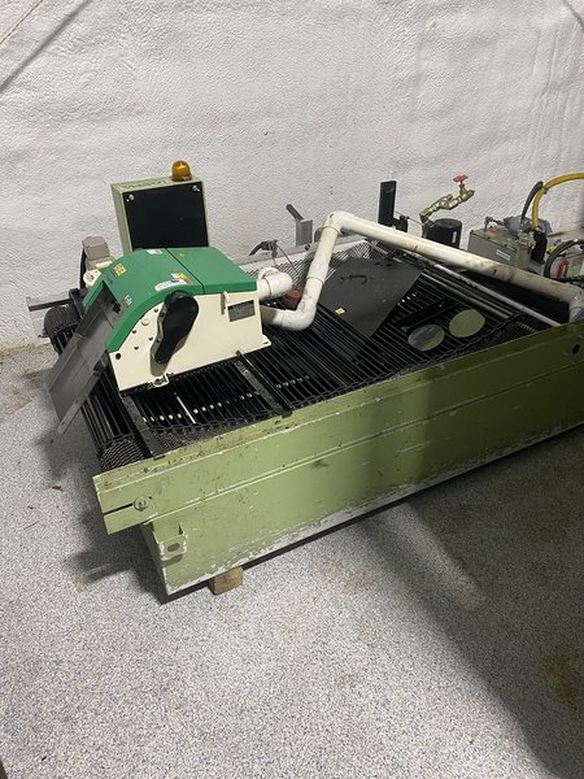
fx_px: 585
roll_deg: +3.3
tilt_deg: -32.6
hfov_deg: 53.1
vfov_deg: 67.3
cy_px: 390
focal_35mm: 26
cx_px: 292
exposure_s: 1/60
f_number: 1.8
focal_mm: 4.25
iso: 200
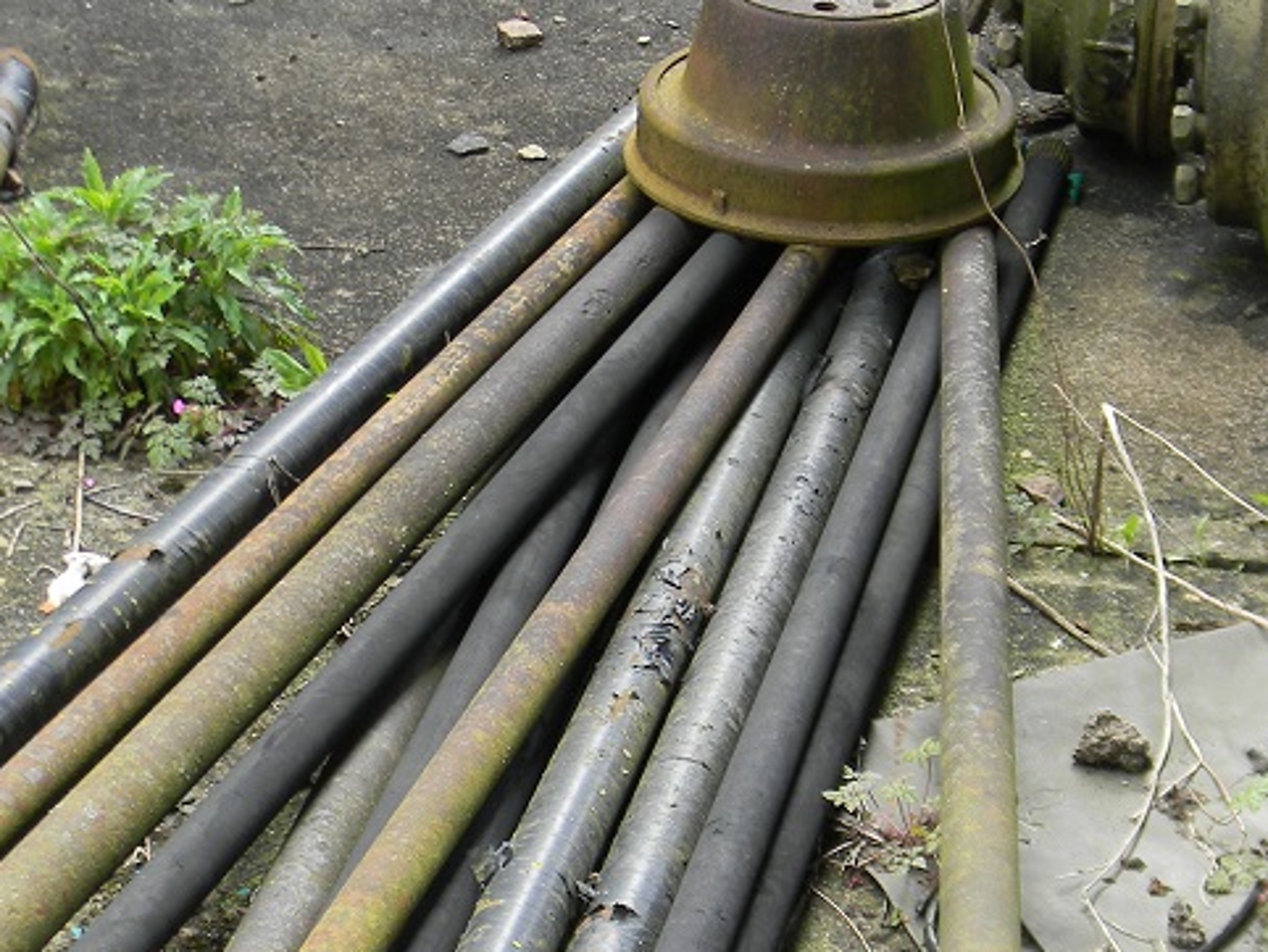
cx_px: 637
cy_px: 597
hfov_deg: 23.0
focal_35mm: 85
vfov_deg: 17.4
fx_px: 3115
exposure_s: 1/47.3
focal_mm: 7.3
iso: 80
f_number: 3.8
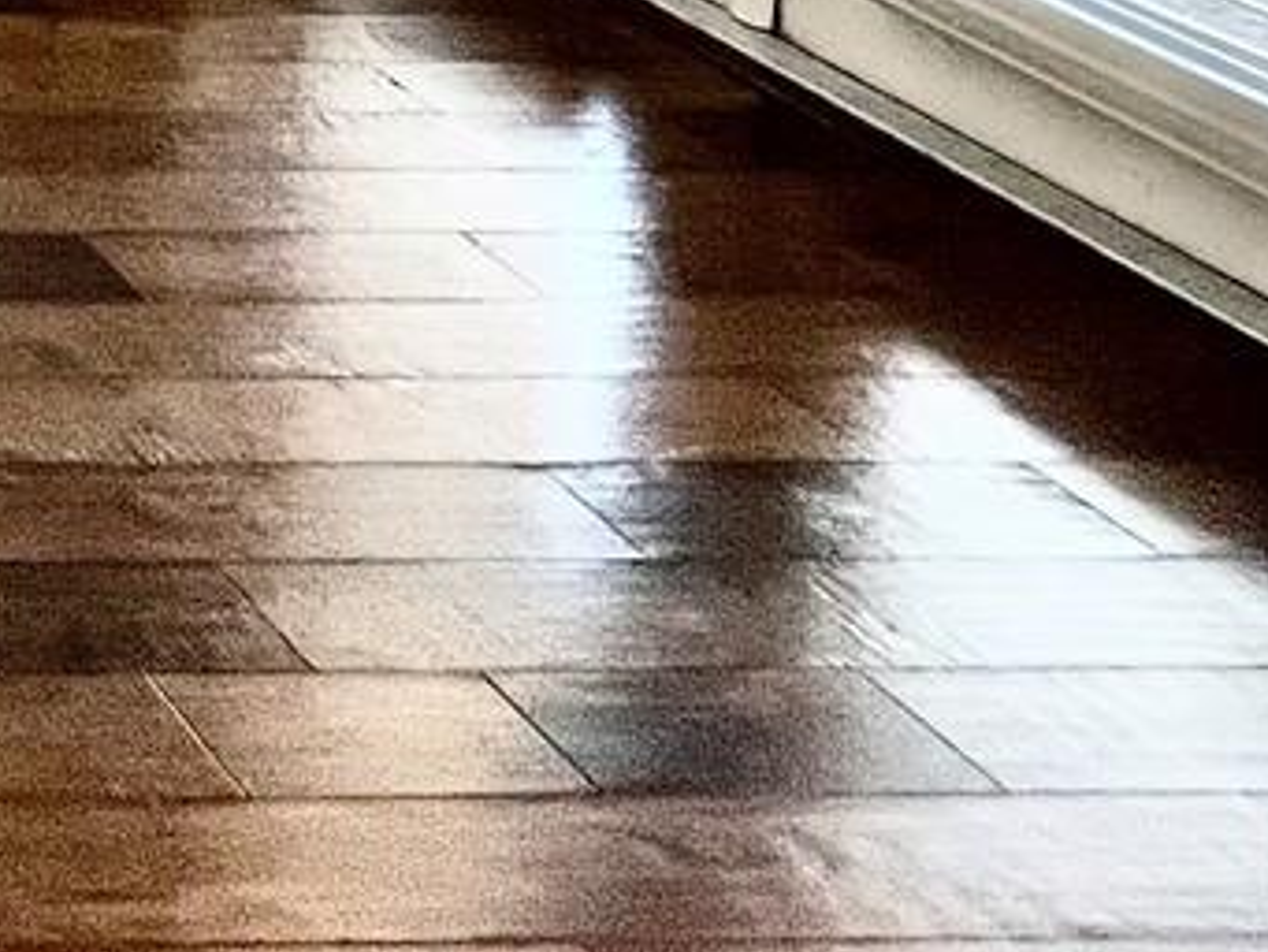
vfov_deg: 18.2
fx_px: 2235
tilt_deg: -5.9
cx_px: -1212
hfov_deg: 19.5
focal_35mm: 61
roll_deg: +0.5
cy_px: -829
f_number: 1.8
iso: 100
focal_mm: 1.57
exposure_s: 1/120
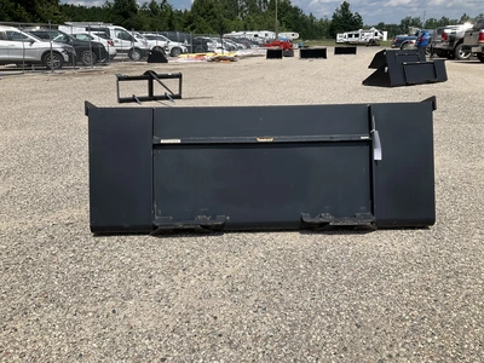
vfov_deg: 48.2
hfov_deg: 61.7
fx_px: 405
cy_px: 182
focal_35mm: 29
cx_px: 242
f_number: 1.8
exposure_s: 1/3125
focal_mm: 3
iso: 25
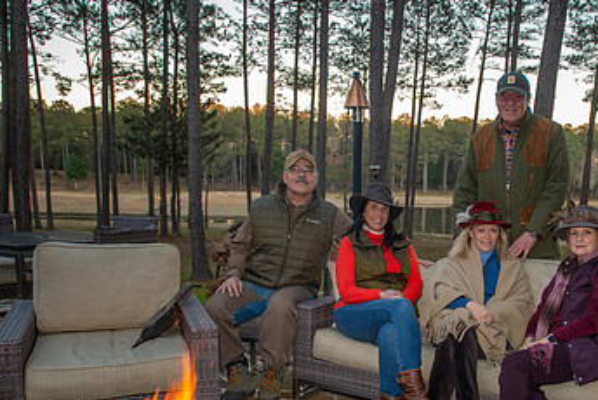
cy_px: 310
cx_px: 398
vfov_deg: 35.9
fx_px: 598
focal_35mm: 36
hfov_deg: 52.1
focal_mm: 20
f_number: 2.8
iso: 160
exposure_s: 1/60
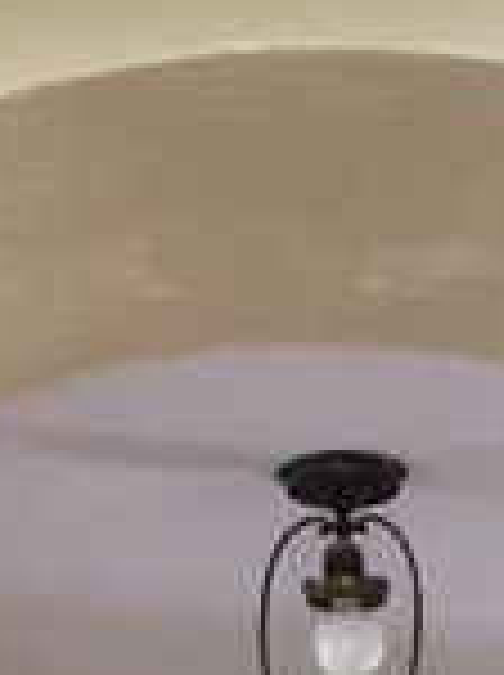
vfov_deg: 13.3
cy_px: 1422
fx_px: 2414
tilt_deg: -3.8
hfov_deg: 11.9
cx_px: 306
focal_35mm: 124
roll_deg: -0.2
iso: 200
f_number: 2.2
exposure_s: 1/15
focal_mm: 4.15
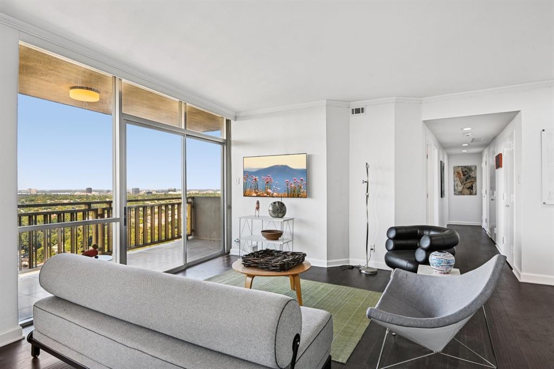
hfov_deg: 86.9
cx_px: 277
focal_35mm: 19
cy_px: 184
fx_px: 292
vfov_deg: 64.5
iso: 400
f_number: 8
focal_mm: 19
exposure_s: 1/160
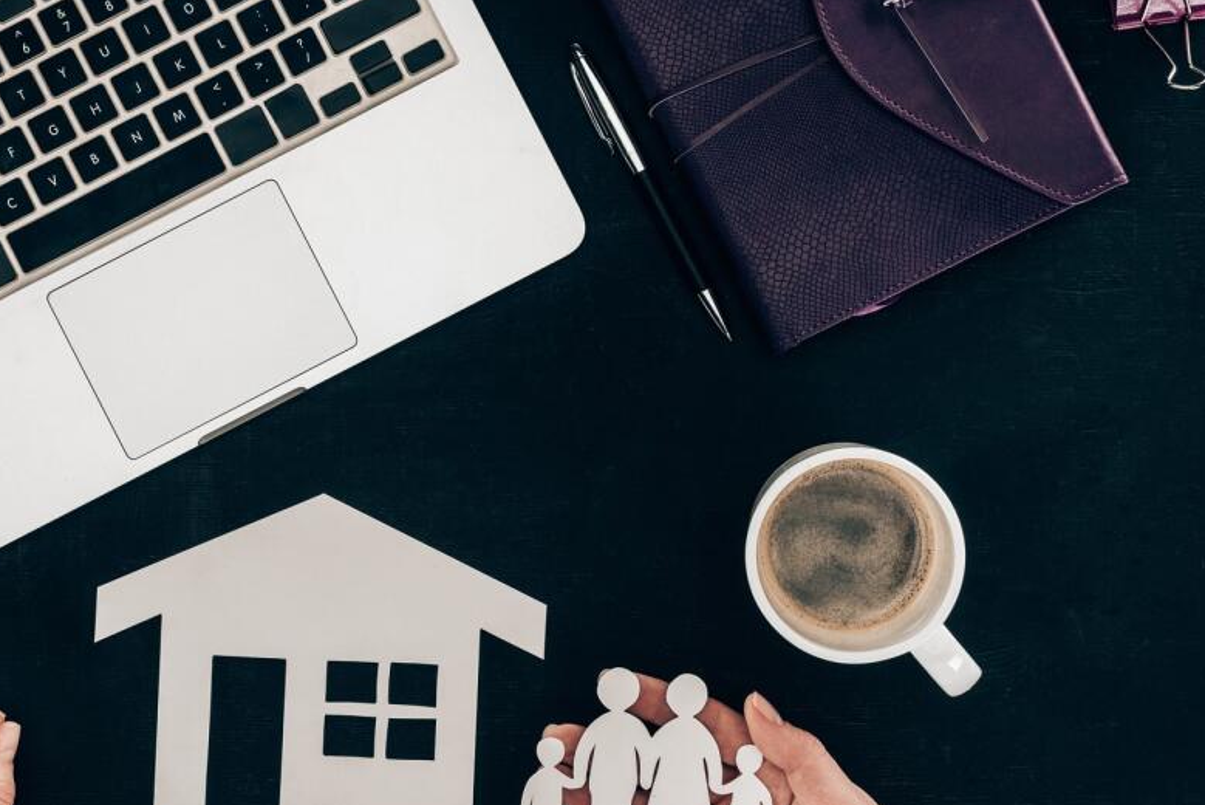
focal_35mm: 77
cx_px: 408
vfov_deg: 17.7
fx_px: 2578
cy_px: 358
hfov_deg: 26.2
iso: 160
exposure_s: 1/160
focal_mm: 50
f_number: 9
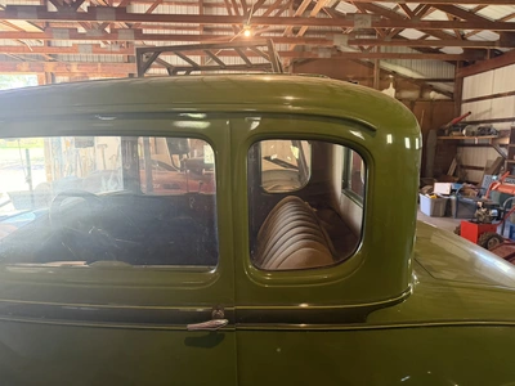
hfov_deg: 71.6
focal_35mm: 24
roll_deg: +1.1
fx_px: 357
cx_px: 258
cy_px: 193
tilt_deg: -7.0
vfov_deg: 56.8
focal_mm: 6.76
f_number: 1.78
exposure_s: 1/60
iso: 640
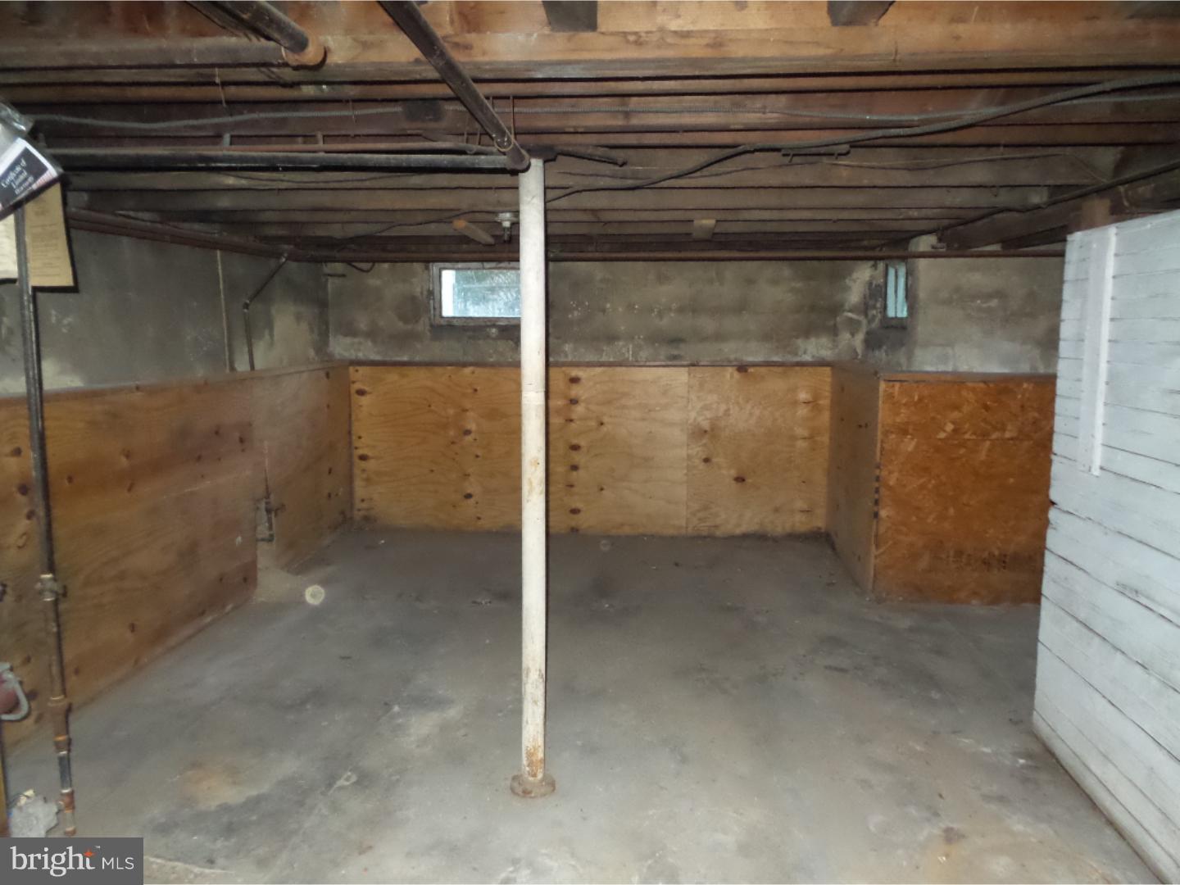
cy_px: 442
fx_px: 784
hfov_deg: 73.9
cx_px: 590
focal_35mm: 23
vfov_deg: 58.9
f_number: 2.8
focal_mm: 4.1
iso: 800
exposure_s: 1/30
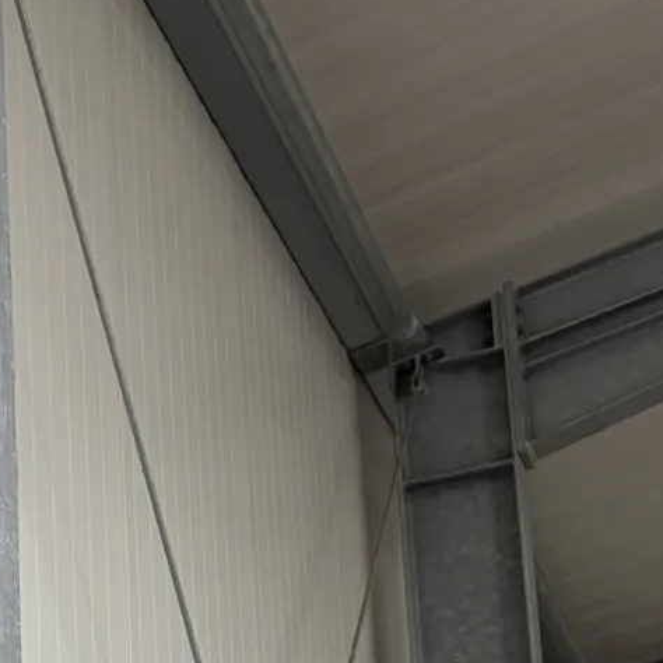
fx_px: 2015
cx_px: -313
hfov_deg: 17.0
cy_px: 954
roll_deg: +0.4
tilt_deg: +12.2
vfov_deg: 17.1
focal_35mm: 93
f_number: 1.6
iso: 125
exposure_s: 1/115
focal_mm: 5.96
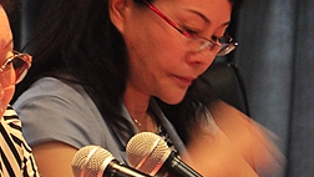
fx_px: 3276
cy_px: 85
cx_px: 42
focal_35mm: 393
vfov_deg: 3.1
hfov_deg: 5.5
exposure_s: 1/10
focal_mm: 105
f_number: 5.6
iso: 320
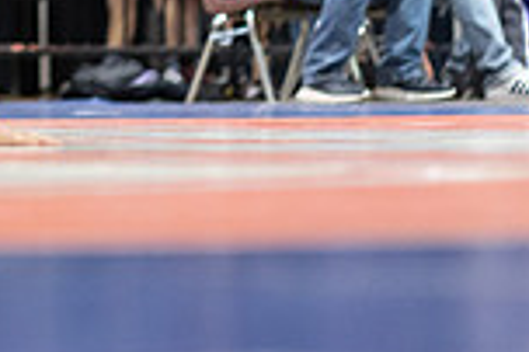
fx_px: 4770
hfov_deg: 6.2
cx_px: -428
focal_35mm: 325
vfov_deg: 4.2
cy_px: -301
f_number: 1.8
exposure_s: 1/500
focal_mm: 85
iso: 2500
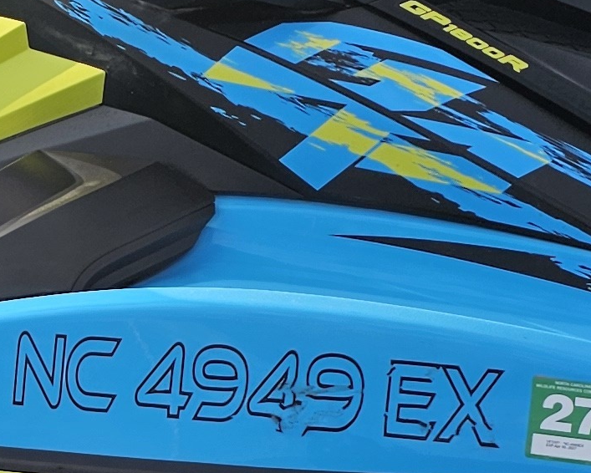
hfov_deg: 14.3
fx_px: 2222
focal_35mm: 127
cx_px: -237
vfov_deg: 12.0
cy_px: 486
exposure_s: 1/550
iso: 10
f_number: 1.7
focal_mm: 6.3
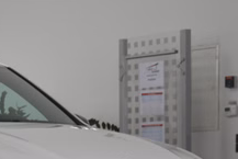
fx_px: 992
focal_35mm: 150
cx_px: -42
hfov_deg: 13.3
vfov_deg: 9.0
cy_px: 208
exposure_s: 1/60
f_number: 4.2
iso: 400
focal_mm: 34
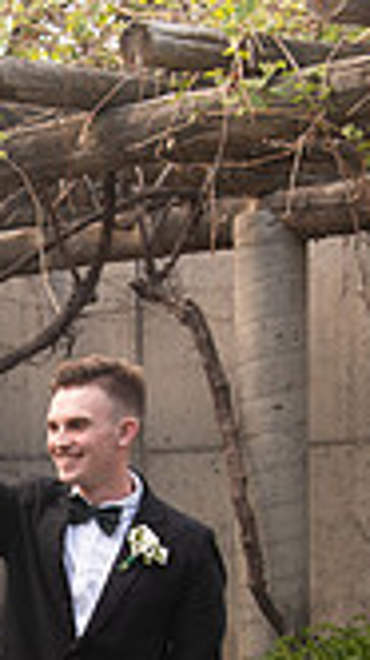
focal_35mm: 131
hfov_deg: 9.0
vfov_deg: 15.9
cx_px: -183
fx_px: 2292
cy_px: 736
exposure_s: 1/125
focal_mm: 46
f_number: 5.6
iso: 500
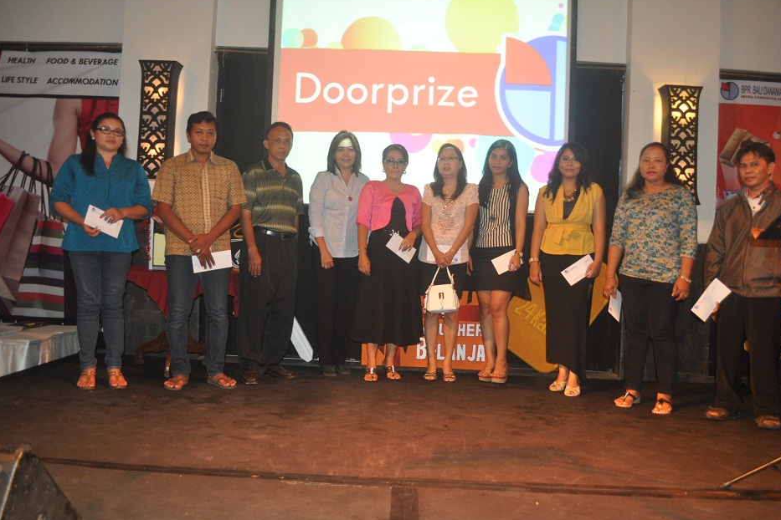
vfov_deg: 42.3
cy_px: 256
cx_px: 401
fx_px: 672
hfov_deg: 60.3
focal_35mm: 31
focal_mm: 20
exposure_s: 1/60
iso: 800
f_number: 3.8
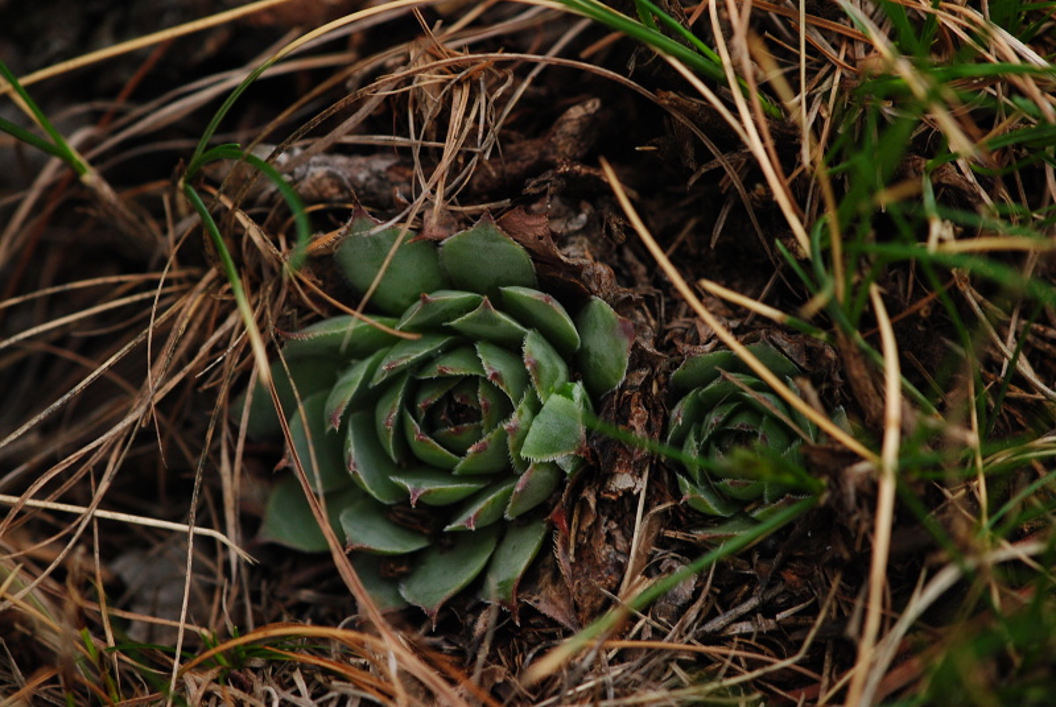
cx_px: 528
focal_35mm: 128
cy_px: 354
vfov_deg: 10.8
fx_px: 3745
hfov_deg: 16.0
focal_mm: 85
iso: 400
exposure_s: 1/40
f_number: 5
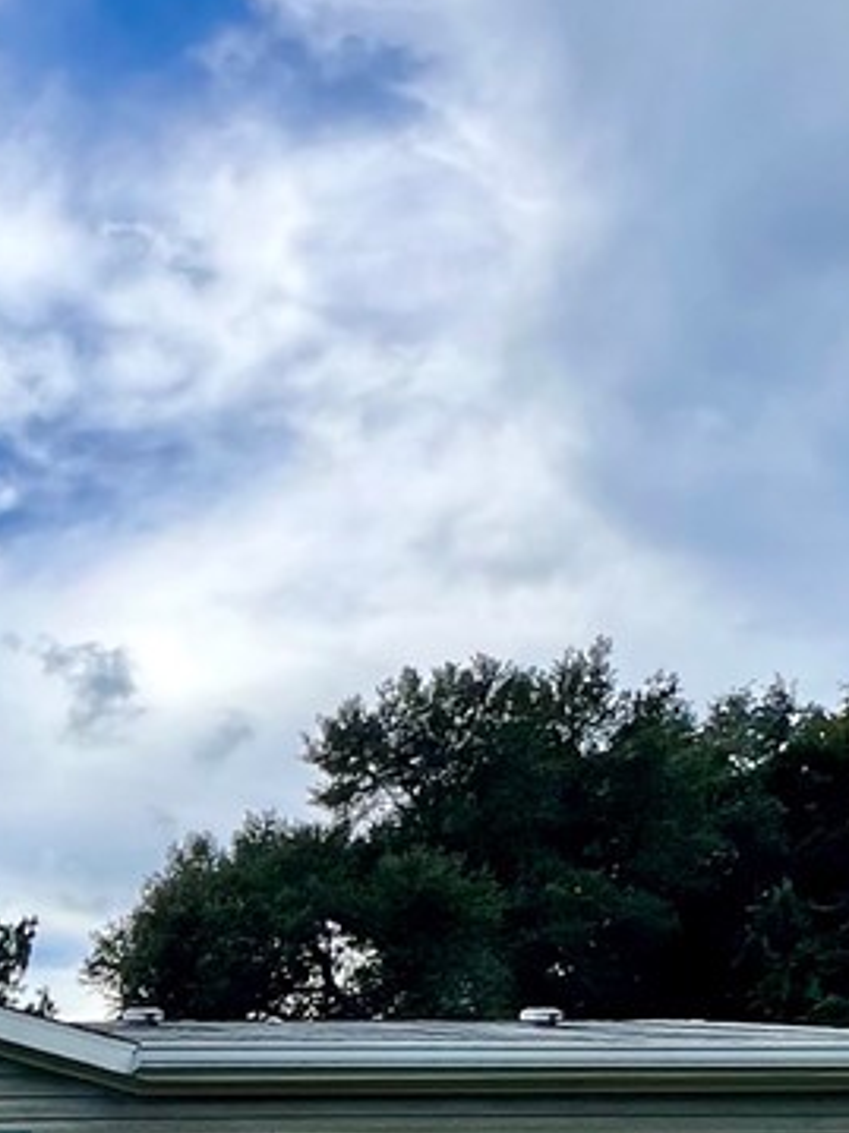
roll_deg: +1.4
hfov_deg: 21.8
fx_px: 1898
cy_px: 1300
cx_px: -350
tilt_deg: +5.8
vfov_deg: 29.4
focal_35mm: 58
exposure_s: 1/803
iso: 32
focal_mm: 1.57
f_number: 1.8
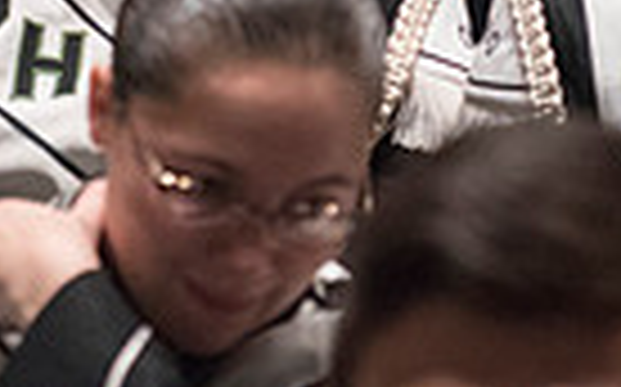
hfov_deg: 7.0
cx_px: 144
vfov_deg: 4.3
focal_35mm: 301
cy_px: -475
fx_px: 5090
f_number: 2.8
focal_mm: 70
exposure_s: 1/400
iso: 4000
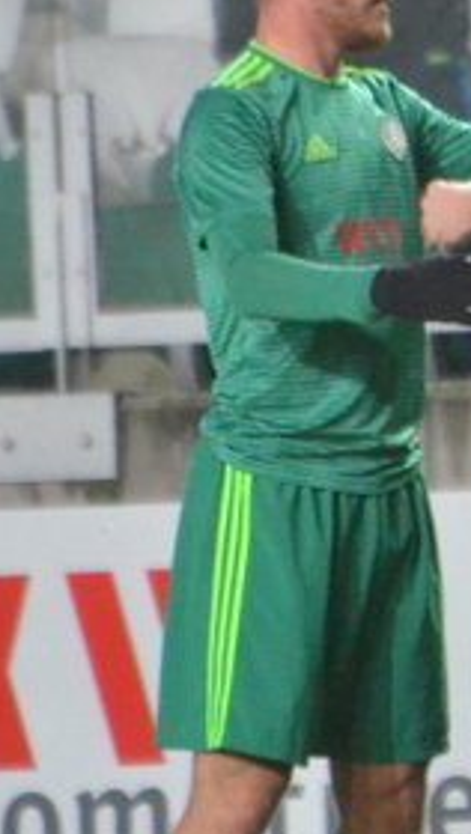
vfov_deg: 1.1
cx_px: 1258
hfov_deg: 0.6
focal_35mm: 2016
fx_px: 44653
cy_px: 416
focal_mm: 300
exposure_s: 1/320
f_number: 5.6
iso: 3200
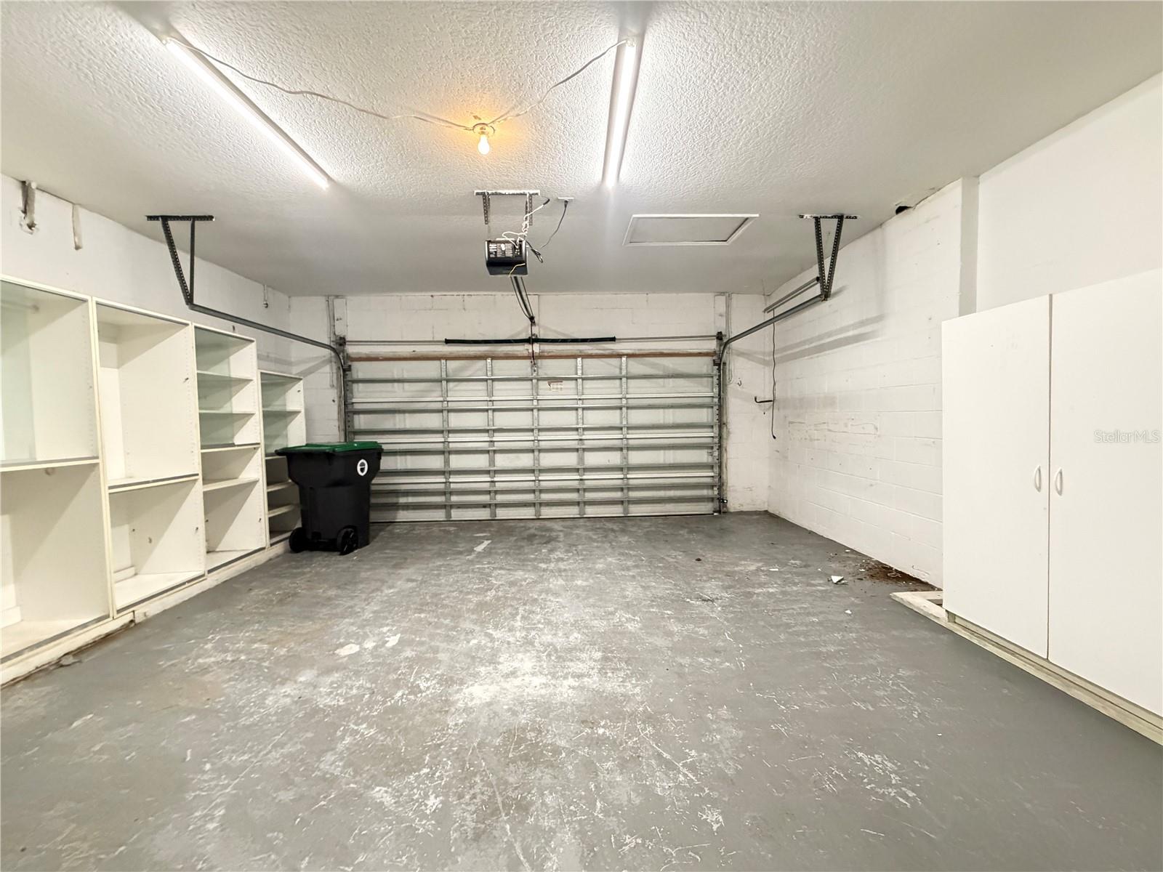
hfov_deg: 102.1
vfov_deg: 85.7
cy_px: 436
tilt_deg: -2.5
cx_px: 582
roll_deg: +0.7
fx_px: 470
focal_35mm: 14
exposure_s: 1/40
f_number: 2.2
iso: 1000
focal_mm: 2.22
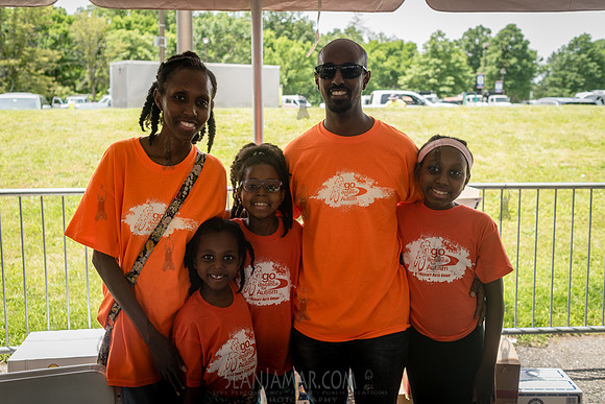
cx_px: 299
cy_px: 193
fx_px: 620
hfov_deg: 52.0
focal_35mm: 37
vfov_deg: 36.0
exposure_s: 1/320
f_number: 4
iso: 200
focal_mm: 35
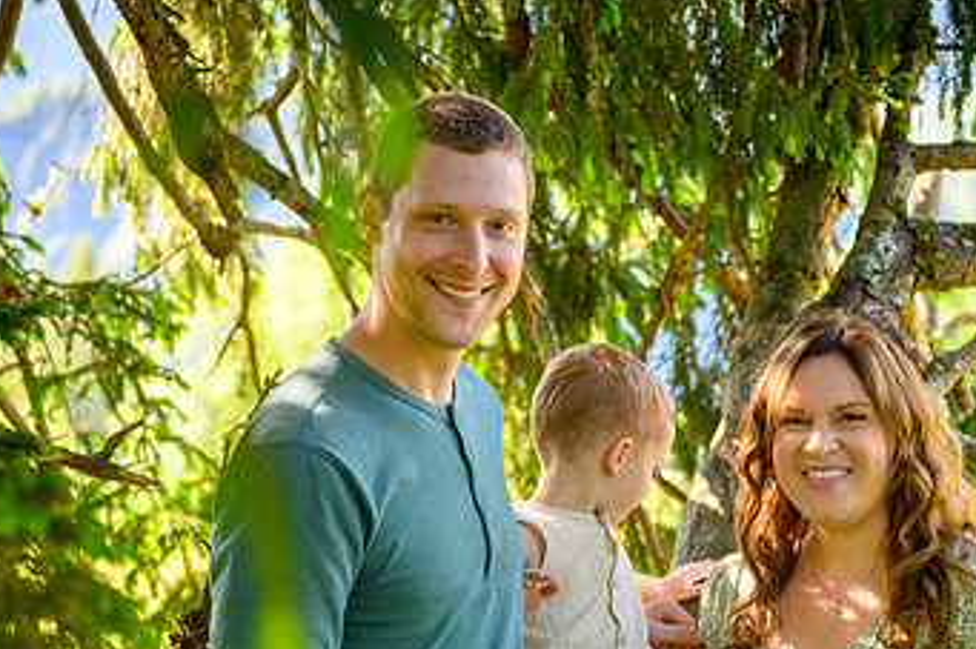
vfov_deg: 12.7
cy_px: 480
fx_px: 2899
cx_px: 601
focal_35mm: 107
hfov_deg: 19.1
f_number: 2.8
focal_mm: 63
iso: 100
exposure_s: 1/250
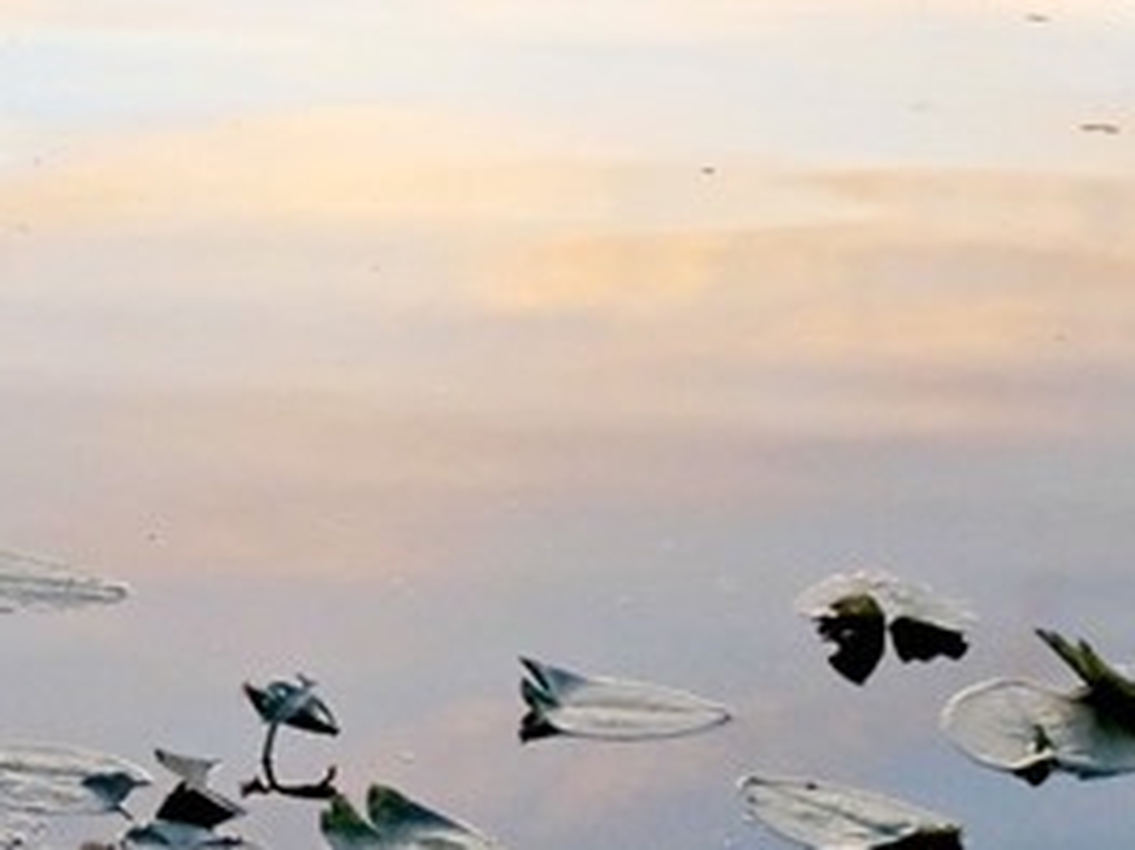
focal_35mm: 140
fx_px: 4588
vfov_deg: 10.1
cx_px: -863
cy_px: -557
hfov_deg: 12.9
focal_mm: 6.17
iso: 160
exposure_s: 1/40
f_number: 4
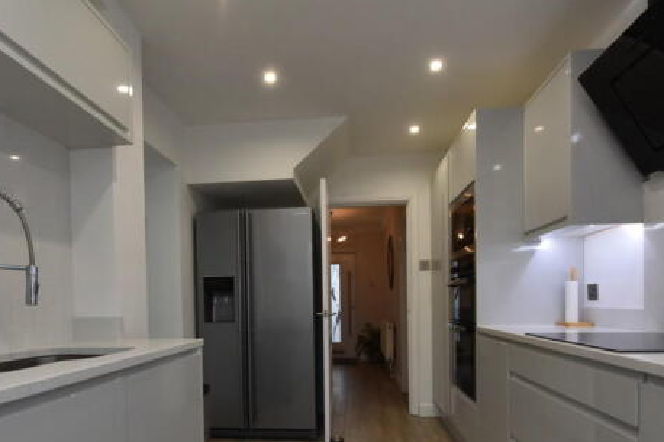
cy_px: 314
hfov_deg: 84.0
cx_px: 319
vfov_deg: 59.6
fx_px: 369
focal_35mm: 20
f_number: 9
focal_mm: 14
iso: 2000
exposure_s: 1/125
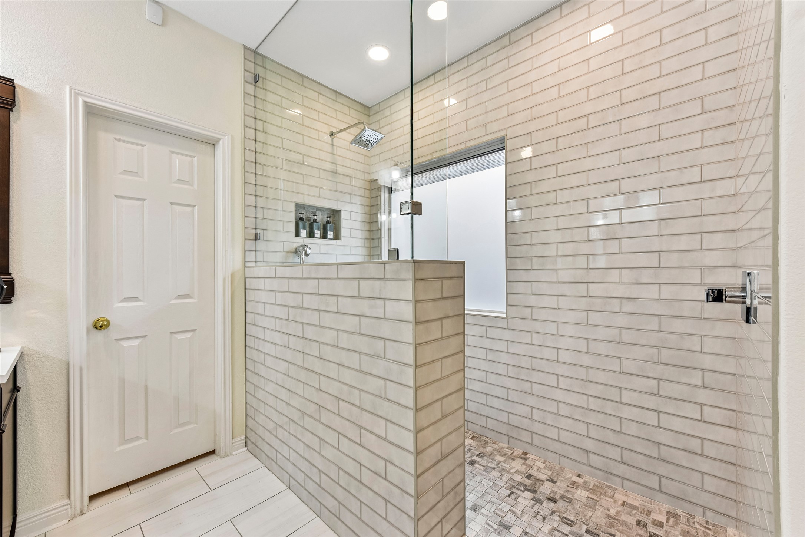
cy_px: 268
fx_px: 313
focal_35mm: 14
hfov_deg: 104.3
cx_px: 402
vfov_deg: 81.2
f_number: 8
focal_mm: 14
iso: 100
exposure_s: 1/20
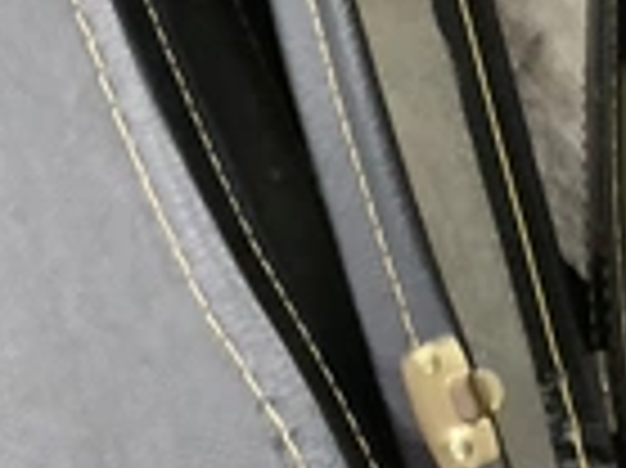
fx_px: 1608
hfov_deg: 20.7
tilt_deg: -75.0
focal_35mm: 89
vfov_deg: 16.1
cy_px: -58
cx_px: 725
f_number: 2.4
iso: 640
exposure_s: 1/24
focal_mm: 3.3
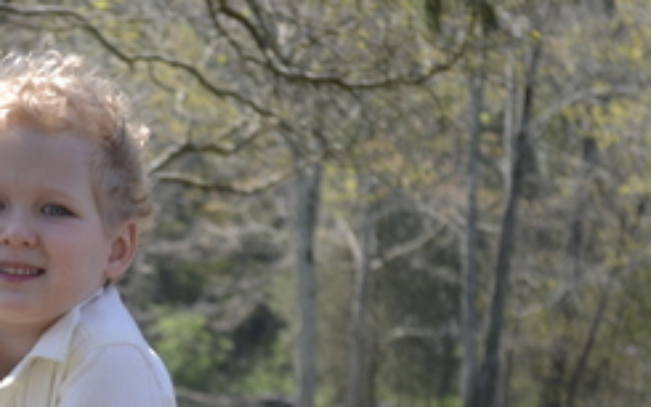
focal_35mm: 206
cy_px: 484
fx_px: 3658
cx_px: 13
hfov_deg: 10.1
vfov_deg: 6.3
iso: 110
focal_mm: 55
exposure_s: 1/125
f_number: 5.6
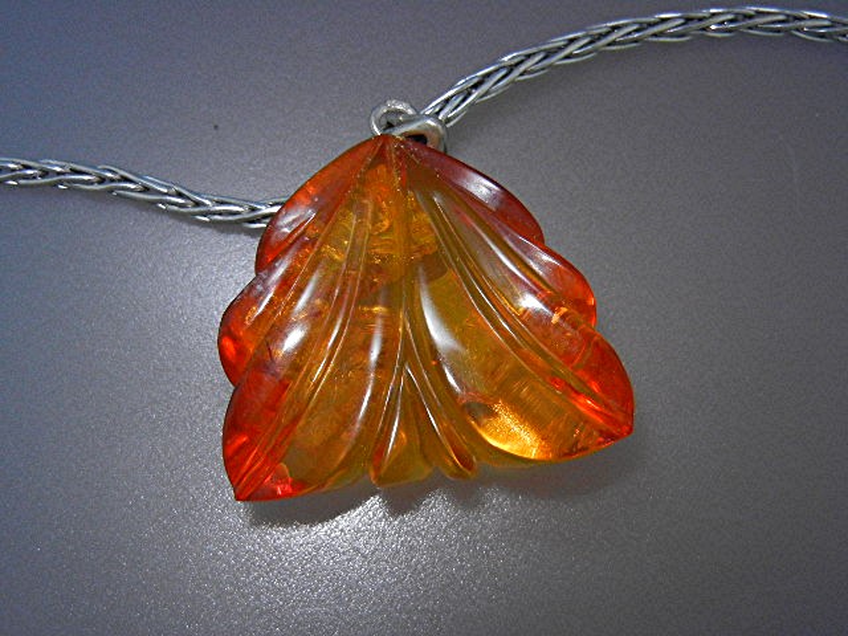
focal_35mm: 52
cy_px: 318
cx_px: 424
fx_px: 1274
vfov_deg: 28.0
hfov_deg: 36.8
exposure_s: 1/30
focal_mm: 9.3
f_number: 7.8
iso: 630
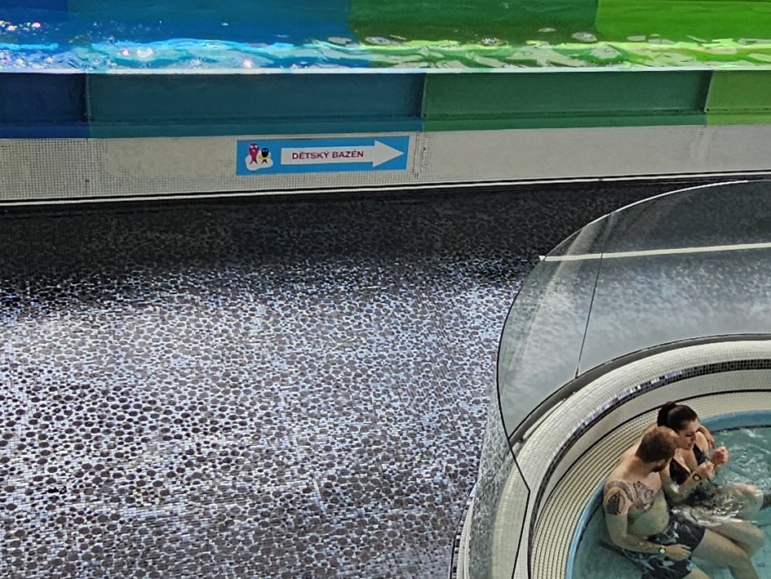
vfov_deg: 26.6
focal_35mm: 55
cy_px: 309
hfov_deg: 34.6
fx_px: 1225
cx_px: 516
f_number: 2.2
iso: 50
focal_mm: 2.2
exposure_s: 1/606
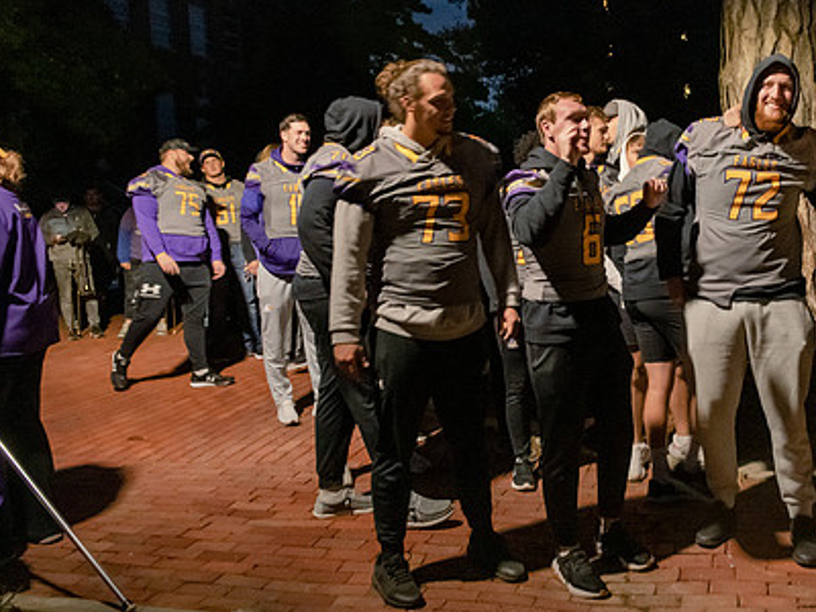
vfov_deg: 36.6
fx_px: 919
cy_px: 227
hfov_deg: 46.9
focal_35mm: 39
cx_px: 563
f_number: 5.6
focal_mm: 28
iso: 6400
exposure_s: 1/40
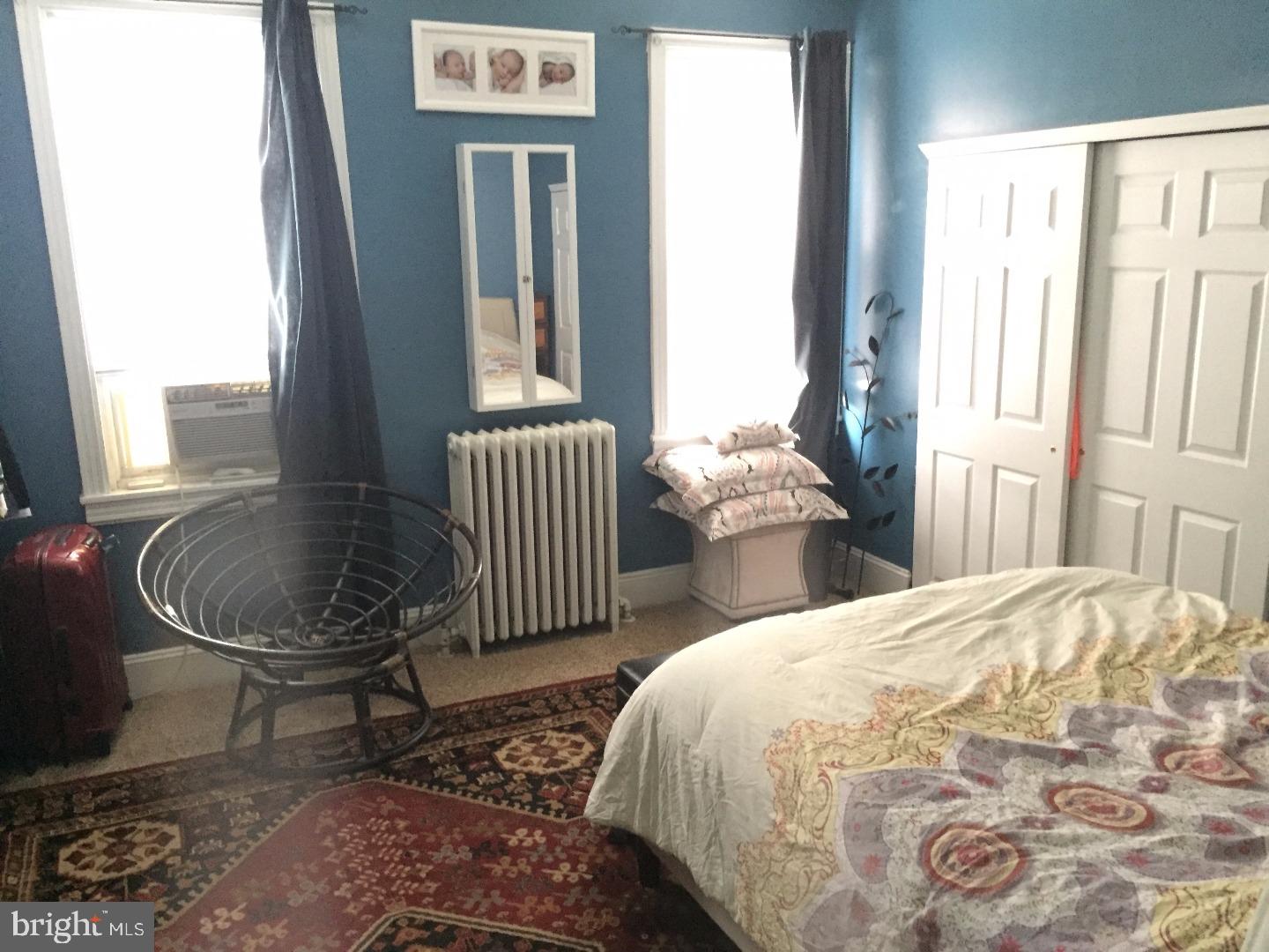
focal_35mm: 29
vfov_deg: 48.2
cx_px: 634
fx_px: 1063
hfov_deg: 61.7
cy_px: 476
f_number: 2.2
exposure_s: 1/15
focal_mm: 4.15
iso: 1000
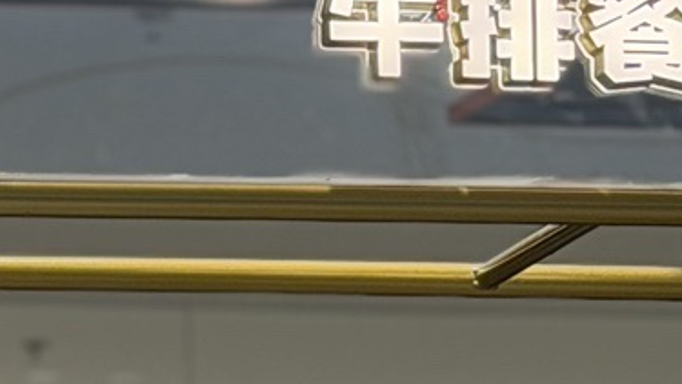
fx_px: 5046
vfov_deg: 4.4
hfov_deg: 7.5
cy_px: 227
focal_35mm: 279
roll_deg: +0.4
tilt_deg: +9.8
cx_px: -493
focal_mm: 6.76
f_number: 1.78
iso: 64
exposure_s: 1/288
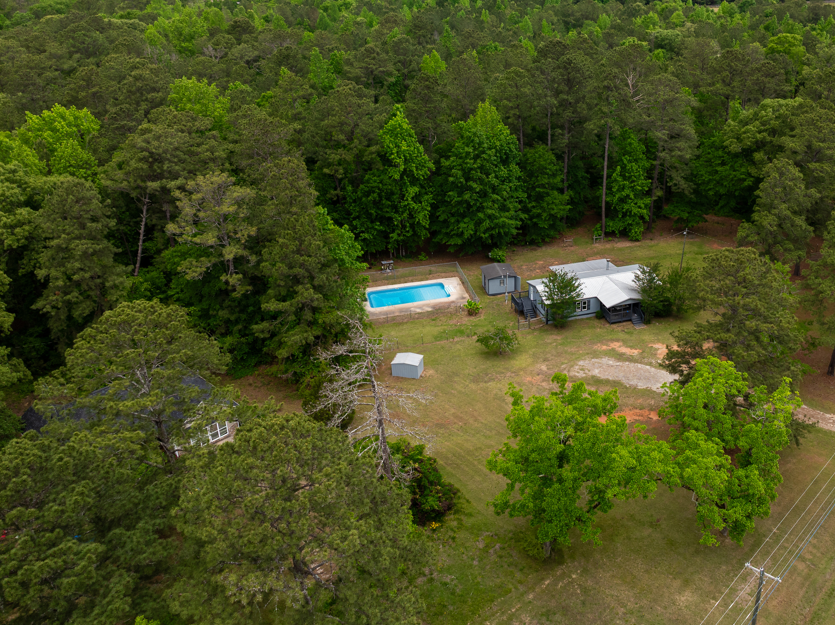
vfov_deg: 42.9
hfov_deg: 54.8
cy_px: 305
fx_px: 796
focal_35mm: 33
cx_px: 519
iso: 100
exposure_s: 1/240
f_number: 2.8
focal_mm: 12.29
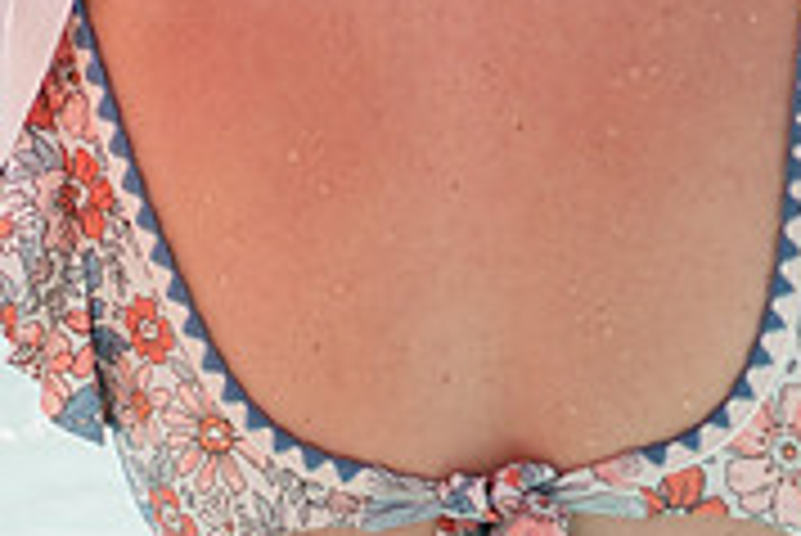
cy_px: -307
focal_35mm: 431
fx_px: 9597
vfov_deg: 3.2
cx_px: 1069
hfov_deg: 4.8
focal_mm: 85
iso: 200
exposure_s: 1/4000
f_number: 2.2
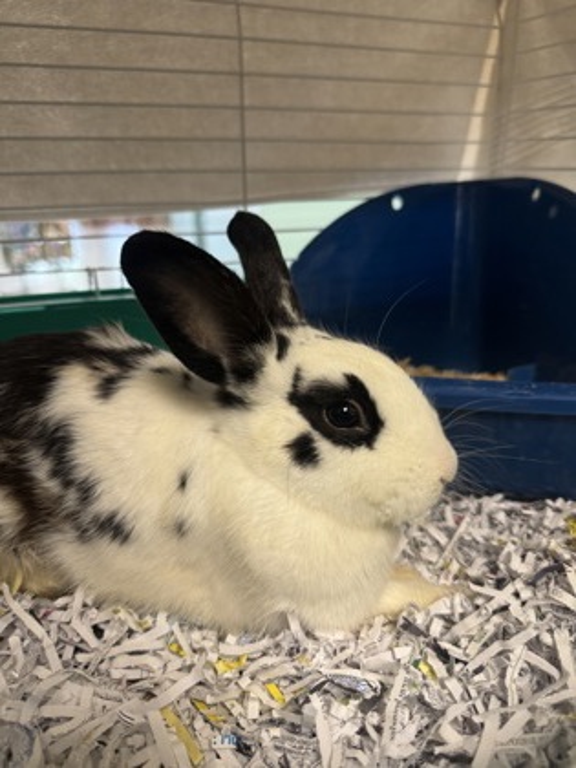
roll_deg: +1.2
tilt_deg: -18.7
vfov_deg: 71.6
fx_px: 532
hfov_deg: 56.8
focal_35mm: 24
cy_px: 384
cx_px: 288
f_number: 1.78
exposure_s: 1/60
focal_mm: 6.76
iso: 160
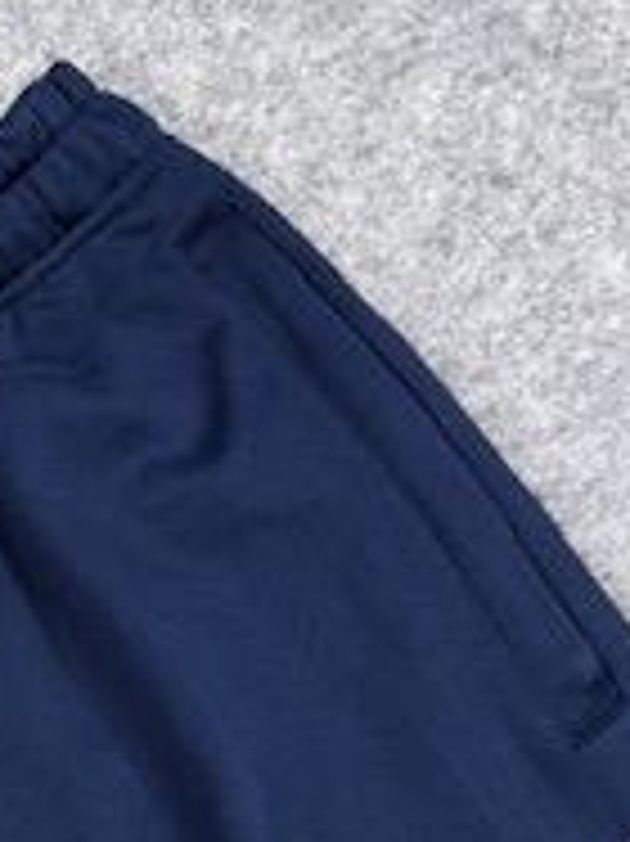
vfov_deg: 20.7
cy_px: 1220
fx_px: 1992
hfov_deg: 16.8
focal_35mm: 82
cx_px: -212
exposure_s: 1/100
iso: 100
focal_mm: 6.76
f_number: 1.78
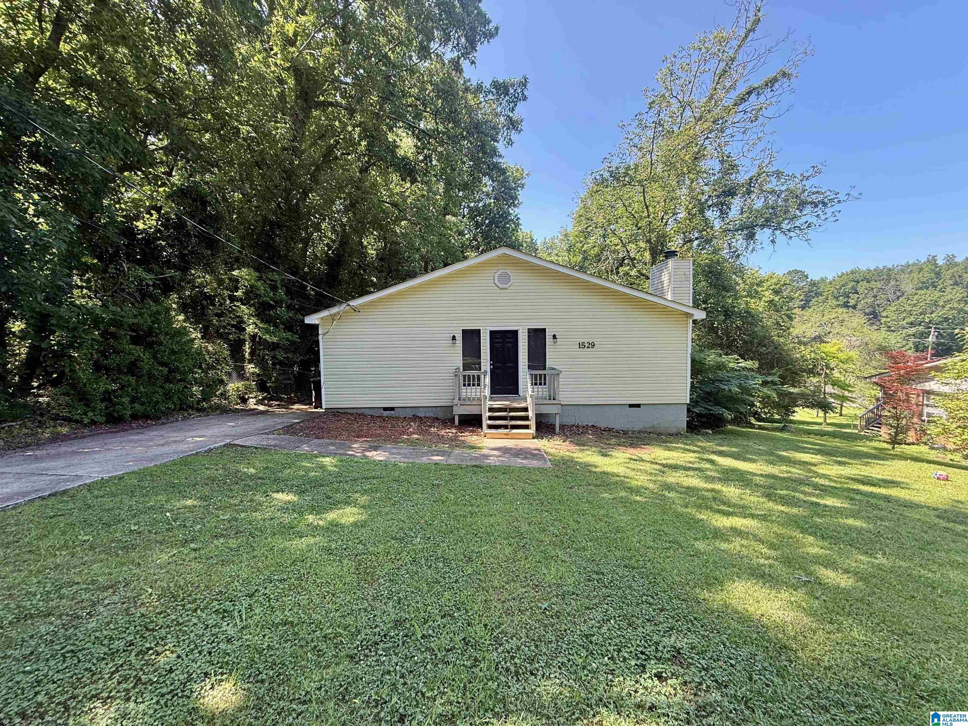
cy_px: 363
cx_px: 484
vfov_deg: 85.7
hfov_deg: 102.1
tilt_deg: -2.8
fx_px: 391
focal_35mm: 14
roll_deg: +0.6
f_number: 2.2
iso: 50
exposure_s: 1/155
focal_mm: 2.22
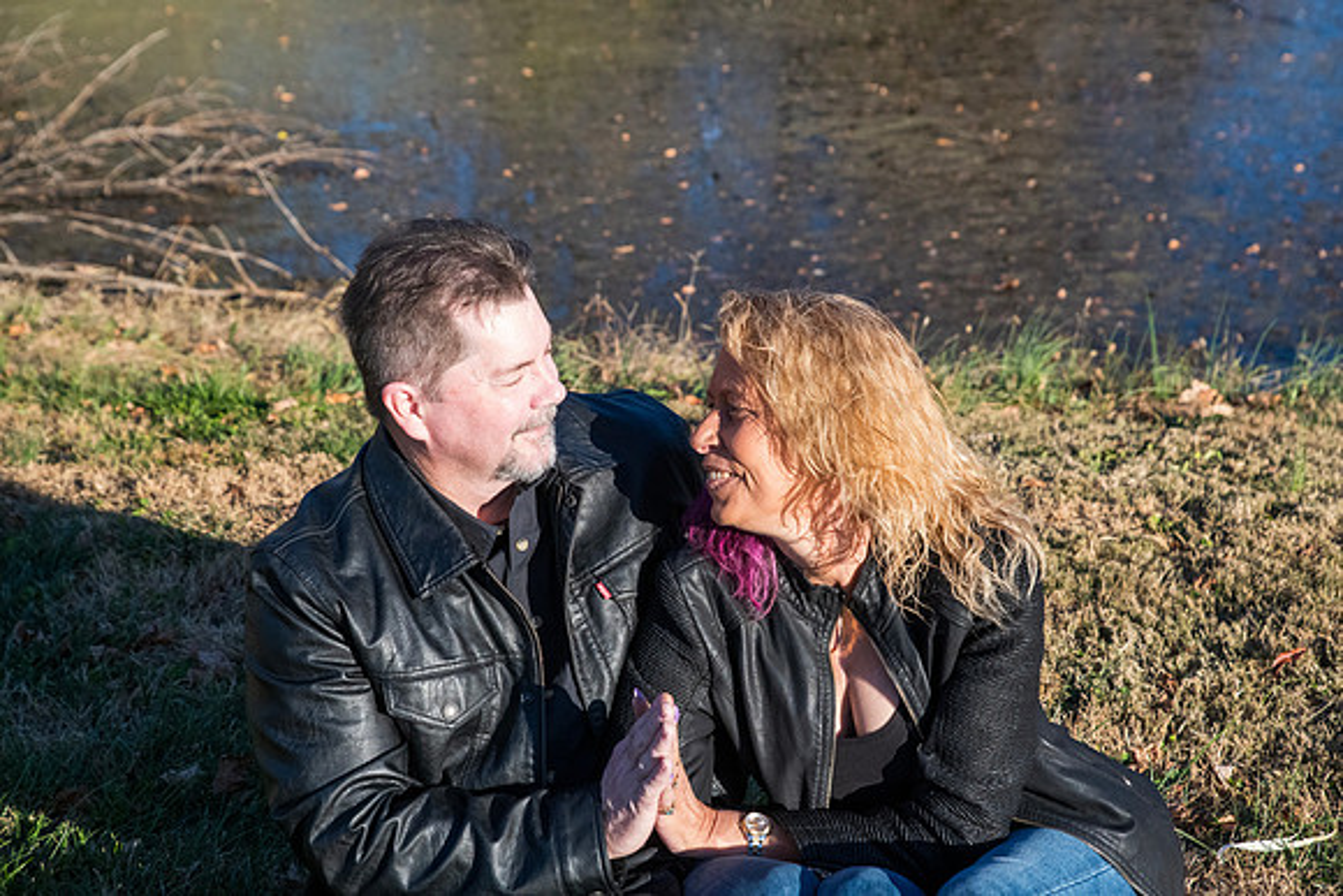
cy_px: 448
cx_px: 672
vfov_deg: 21.9
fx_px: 2313
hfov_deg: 32.4
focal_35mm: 62
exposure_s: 1/4000
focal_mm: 62
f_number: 6.3
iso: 2000
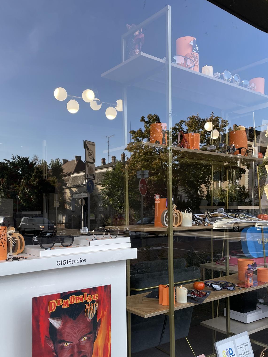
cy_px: 218
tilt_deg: +0.3
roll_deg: +1.1
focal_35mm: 33
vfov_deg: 54.9
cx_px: 124
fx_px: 341
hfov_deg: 42.9
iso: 32
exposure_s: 1/399
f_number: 1.6
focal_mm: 4.2
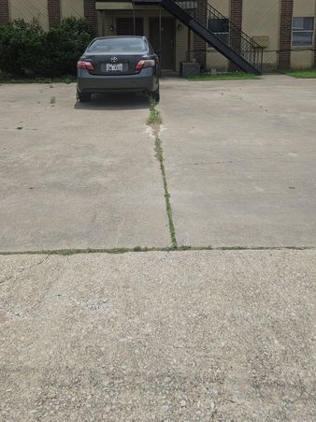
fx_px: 414
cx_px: 158
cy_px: 112
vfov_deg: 51.9
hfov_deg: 41.8
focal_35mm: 34
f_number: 1.8
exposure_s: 1/4314
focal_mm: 5.4
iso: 25
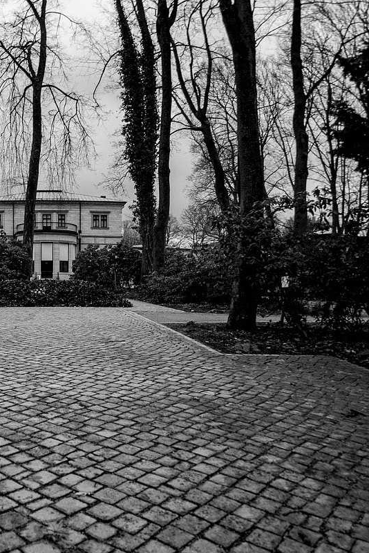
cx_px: 51
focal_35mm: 70
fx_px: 1075
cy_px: 380
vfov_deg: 28.6
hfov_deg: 19.2
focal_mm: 35
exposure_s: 1/250
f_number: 3.5
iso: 50
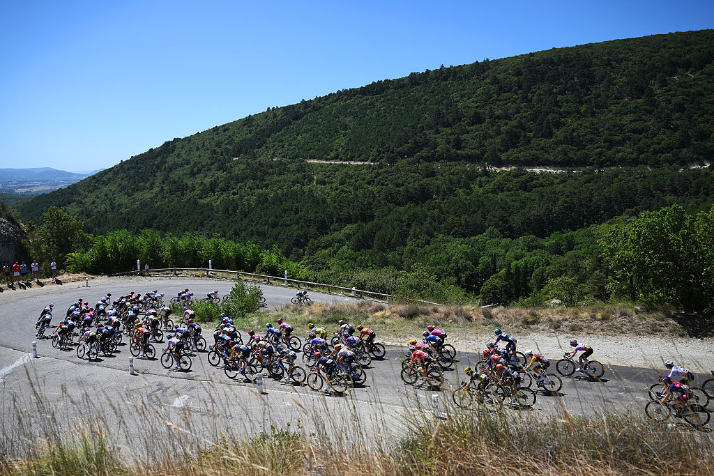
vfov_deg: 45.0
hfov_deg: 63.7
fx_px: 575
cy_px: 238
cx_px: 357
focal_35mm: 29
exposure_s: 1/1600
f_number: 5
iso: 200
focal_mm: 29
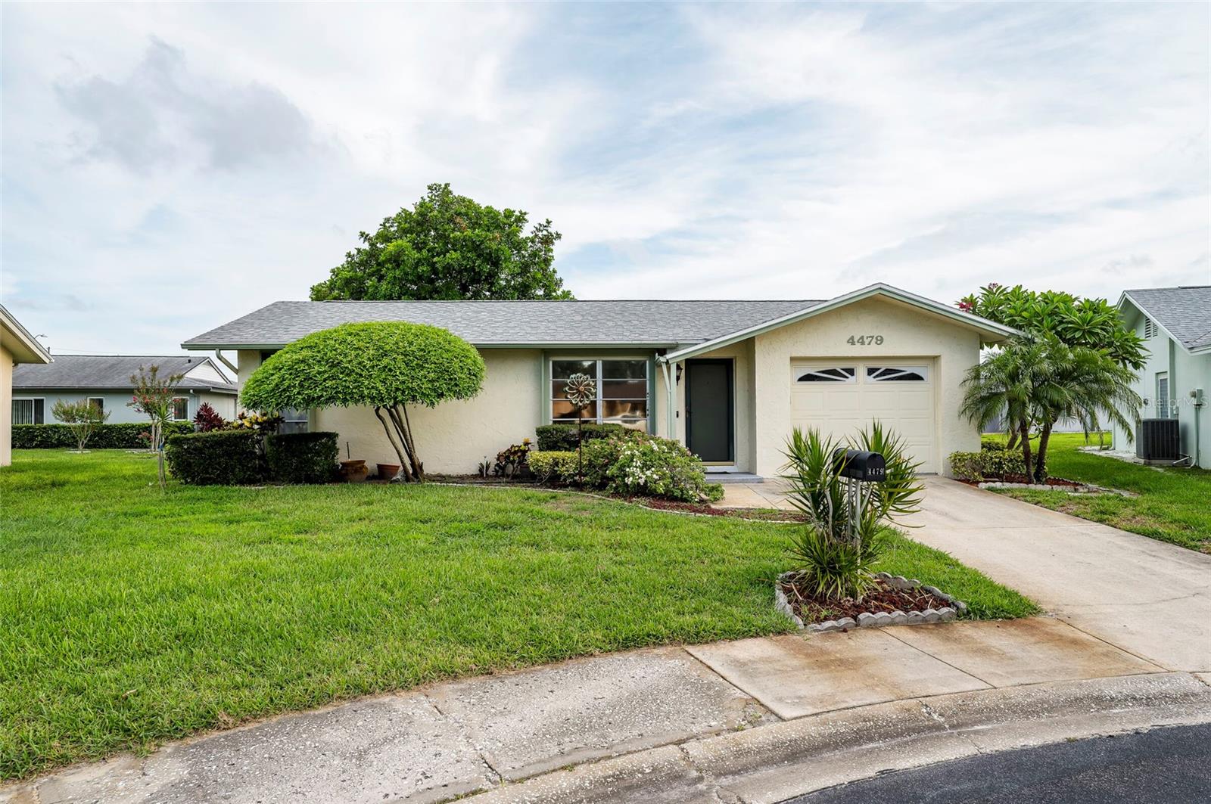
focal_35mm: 22
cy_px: 402
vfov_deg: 58.2
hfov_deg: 79.9
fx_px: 722
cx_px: 606
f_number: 8
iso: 250
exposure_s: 1/250
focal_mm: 21.5
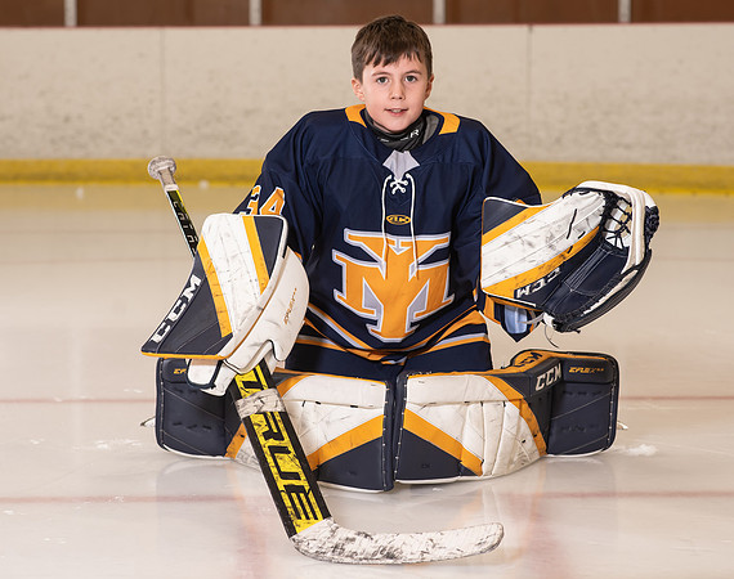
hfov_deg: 18.6
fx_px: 2243
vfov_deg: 14.7
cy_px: 281
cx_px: 367
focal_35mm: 104
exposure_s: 1/250
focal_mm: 85
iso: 800
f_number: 5
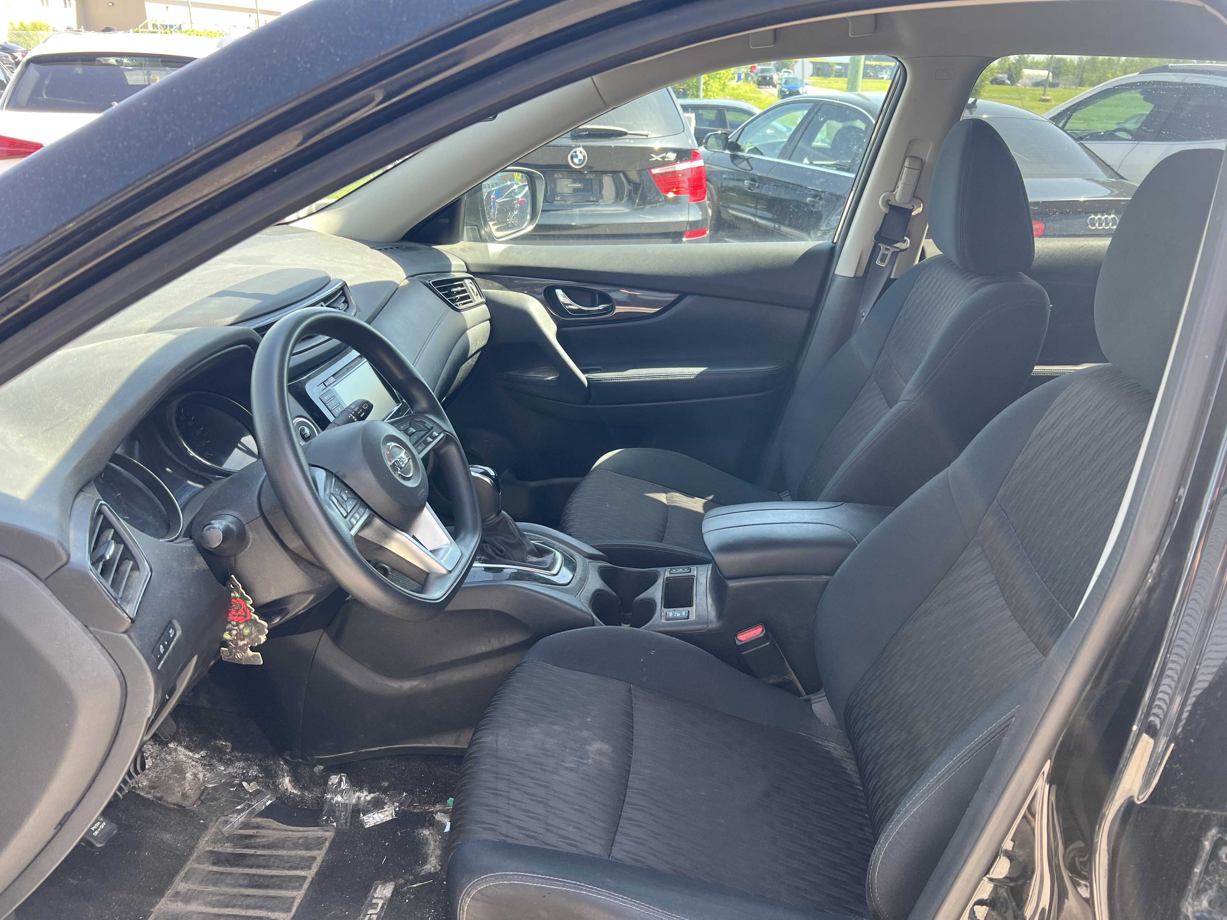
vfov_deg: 53.1
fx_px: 922
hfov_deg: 67.3
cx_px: 614
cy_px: 460
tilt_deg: -20.8
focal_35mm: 26
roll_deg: -3.0
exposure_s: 1/171
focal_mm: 5.7
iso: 50
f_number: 1.5
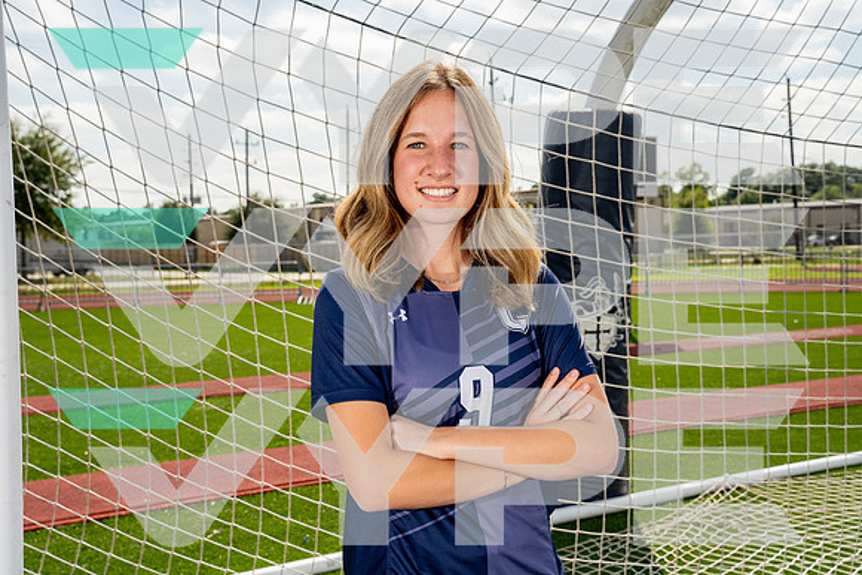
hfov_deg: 41.1
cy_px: 288
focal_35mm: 48
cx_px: 431
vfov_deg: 28.1
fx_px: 1150
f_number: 8
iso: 100
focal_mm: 48
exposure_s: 1/250
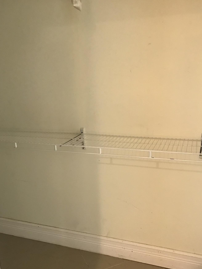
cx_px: 111
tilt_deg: -14.5
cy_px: 147
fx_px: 249
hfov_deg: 44.1
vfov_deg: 56.7
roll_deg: +2.7
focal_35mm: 32
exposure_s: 1/15
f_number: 1.8
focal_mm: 3.99
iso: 80
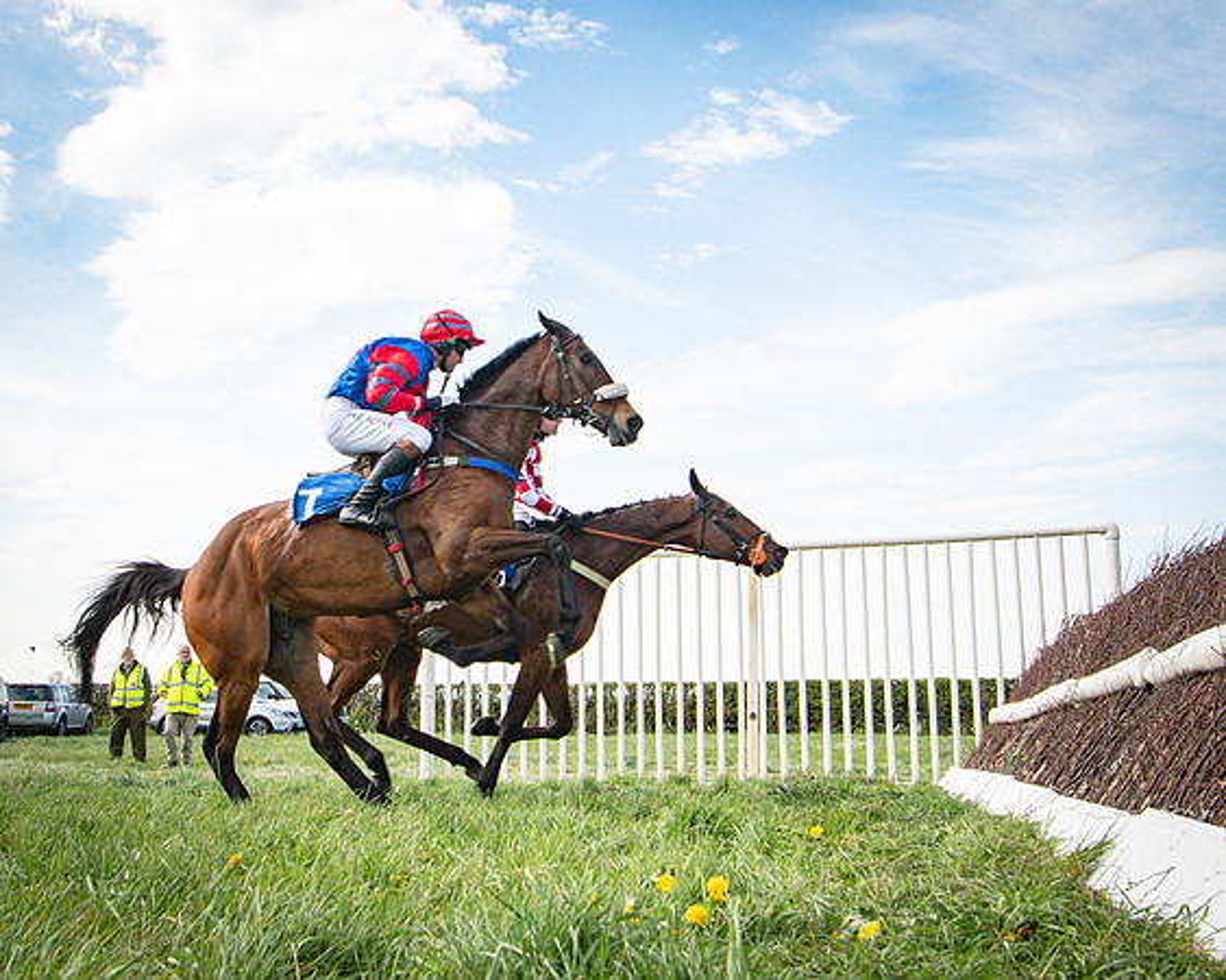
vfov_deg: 36.4
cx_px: 505
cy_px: 433
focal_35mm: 41
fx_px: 1490
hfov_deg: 44.6
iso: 800
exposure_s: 1/1100
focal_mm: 20
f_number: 8
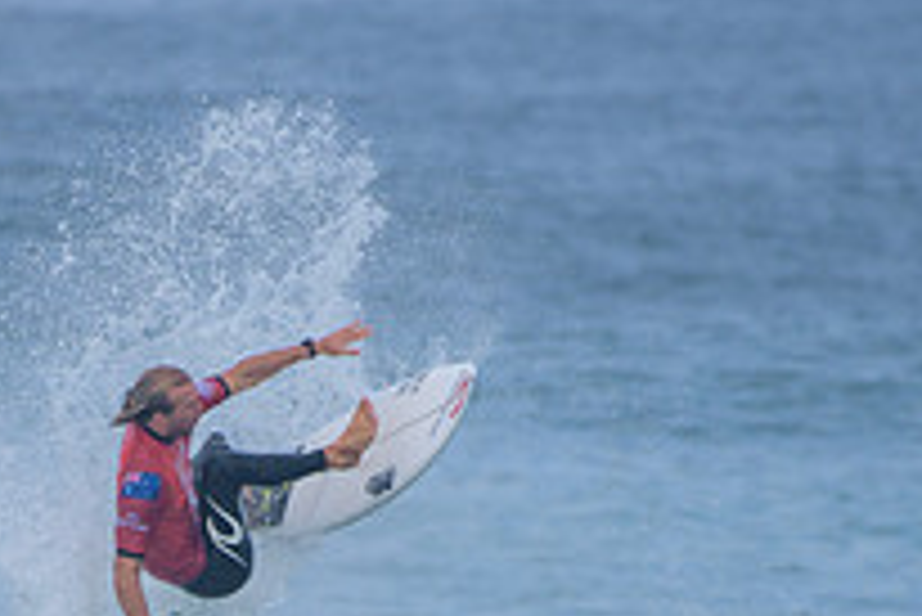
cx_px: 198
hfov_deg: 1.3
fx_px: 40006
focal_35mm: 1561
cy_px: 766
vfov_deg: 0.9
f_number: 5.6
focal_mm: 500
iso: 320
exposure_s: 1/2000
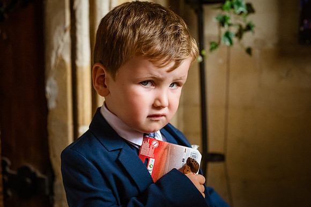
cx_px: 156
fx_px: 432
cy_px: 104
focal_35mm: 50
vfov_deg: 27.0
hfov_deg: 39.6
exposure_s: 1/2000
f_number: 5
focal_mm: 50
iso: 5600
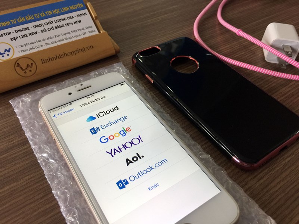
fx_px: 250
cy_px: 112
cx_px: 150
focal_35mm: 29
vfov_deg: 48.2
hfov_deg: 61.7
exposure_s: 1/33
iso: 32
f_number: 2.2
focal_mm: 4.15
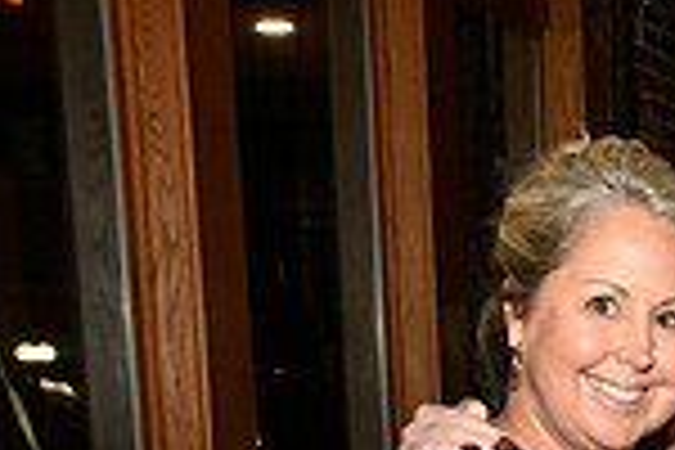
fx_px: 2100
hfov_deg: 16.2
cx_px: 1112
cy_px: 763
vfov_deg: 11.5
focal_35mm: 112
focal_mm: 29
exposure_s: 1/60
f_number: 11
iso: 6400
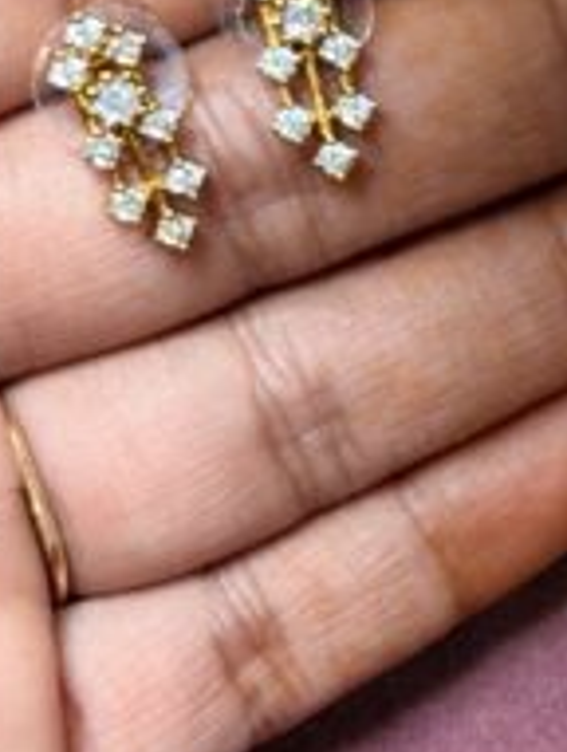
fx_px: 5093
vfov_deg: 8.4
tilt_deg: -79.3
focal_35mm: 234
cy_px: 372
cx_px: 1130
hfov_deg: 6.2
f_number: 1.78
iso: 100
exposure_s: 1/60
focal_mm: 6.76
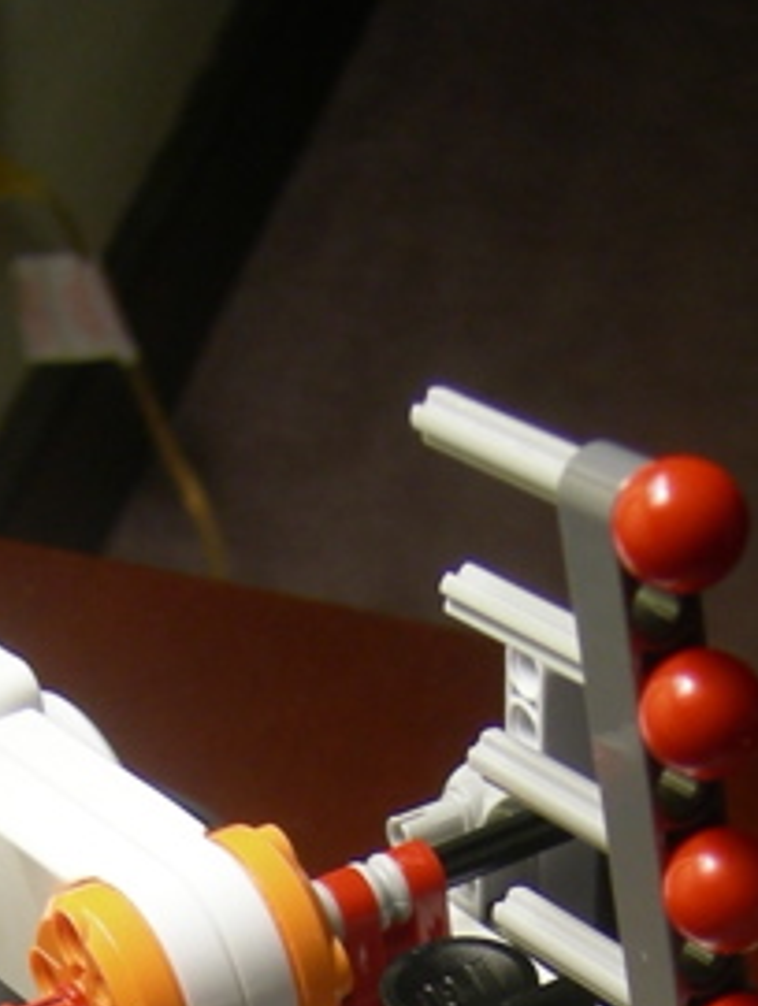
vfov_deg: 16.1
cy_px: 1448
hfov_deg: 13.1
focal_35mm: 113
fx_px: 3291
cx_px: 496
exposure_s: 1/13.6
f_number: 2.7
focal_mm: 7.5
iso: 64
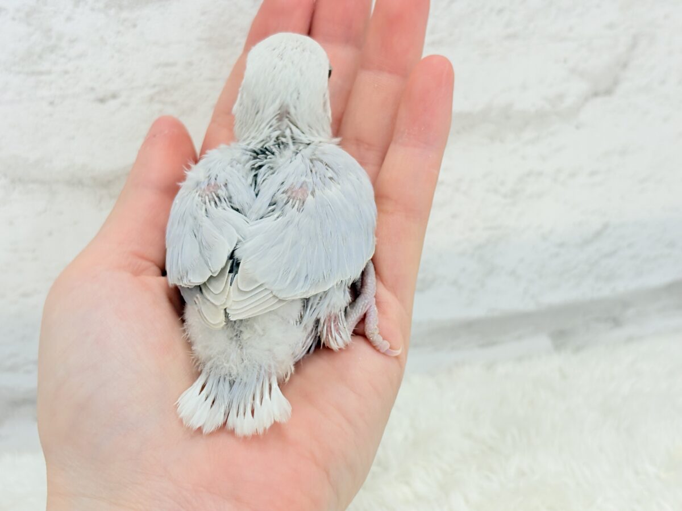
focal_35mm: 52
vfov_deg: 28.0
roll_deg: +3.5
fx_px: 1024
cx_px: 341
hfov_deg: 36.8
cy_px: 256
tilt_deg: -24.6
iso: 64
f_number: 1.6
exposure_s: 1/100
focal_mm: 5.96
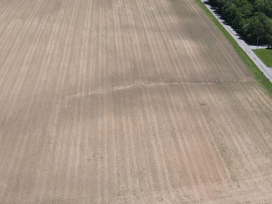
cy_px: 158
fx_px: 519
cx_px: 121
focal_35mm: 66
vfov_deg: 22.0
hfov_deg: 29.4
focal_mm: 4.5
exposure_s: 1/800
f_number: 2.8
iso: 100
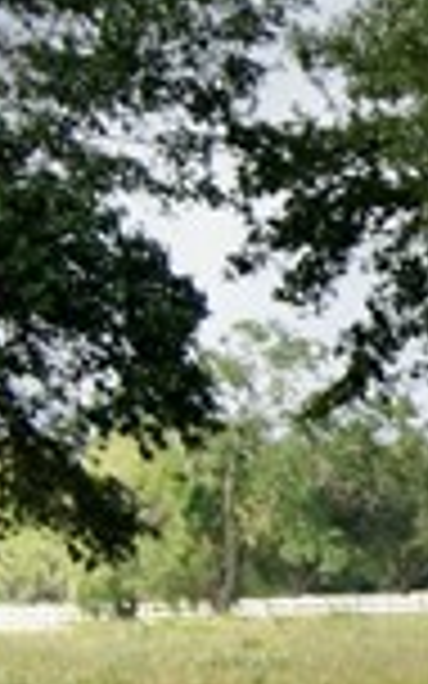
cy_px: 202
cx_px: 1514
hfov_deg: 2.0
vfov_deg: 3.2
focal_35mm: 657
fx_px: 12262
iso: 100
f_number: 6.3
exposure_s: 1/250
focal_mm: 60
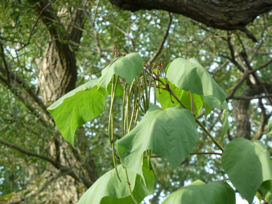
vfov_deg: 6.6
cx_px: 136
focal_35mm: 225
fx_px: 1768
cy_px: 102
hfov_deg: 8.8
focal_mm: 37
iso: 200
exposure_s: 1/80
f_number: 4.6
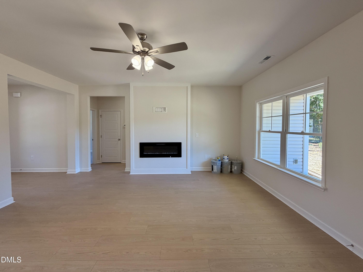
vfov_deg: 85.7
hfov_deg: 102.1
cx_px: 182
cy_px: 136
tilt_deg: -2.6
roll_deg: -0.4
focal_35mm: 14
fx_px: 147
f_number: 2.2
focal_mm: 2.22
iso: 125
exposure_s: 1/120
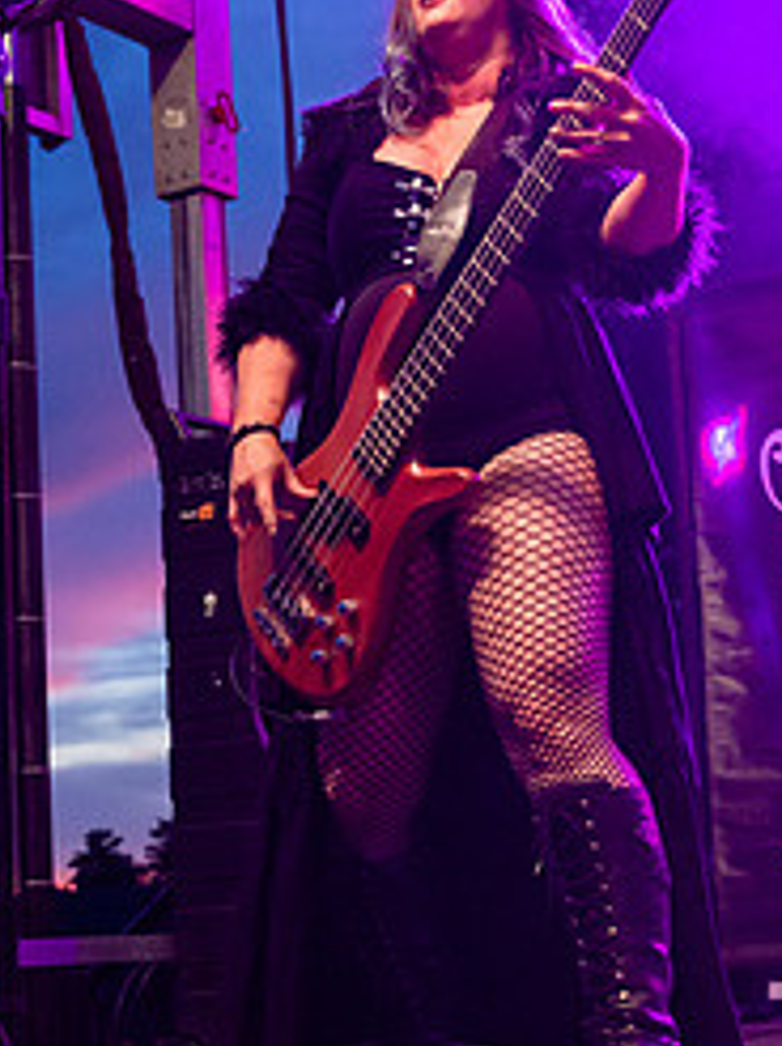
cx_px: 523
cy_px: 574
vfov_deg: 26.3
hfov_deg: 19.8
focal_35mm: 74
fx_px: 2233
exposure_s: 1/400
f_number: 3.2
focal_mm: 28.5
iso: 3200
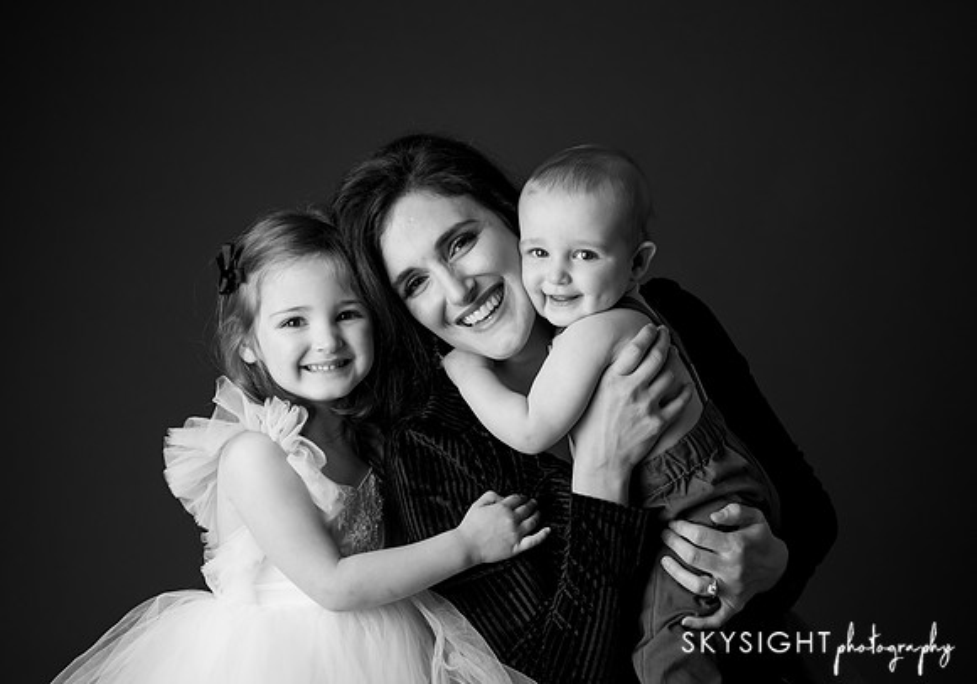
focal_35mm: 73
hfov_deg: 27.4
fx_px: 1999
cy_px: 371
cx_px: 565
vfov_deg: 19.4
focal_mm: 56
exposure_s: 1/320
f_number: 3.5
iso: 1250
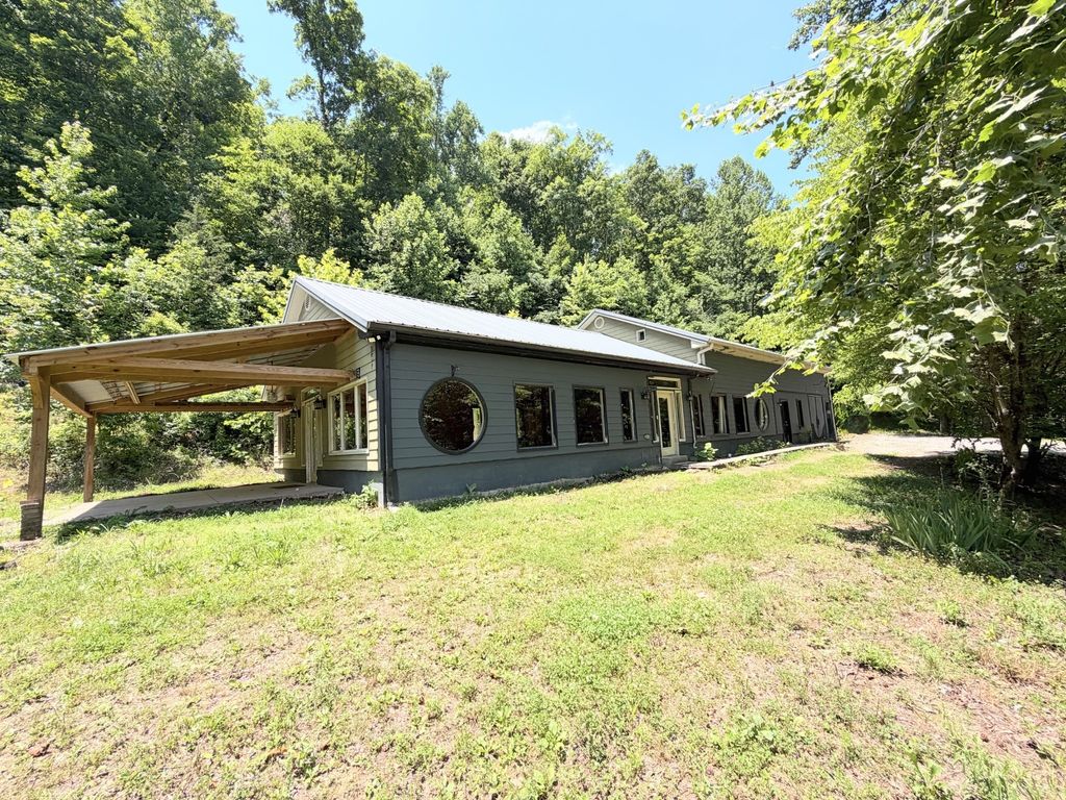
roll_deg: +4.4
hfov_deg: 102.1
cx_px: 533
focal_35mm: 14
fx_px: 431
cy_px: 400
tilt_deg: +6.6
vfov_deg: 85.7
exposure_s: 1/579
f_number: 2.2
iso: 40
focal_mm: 2.22
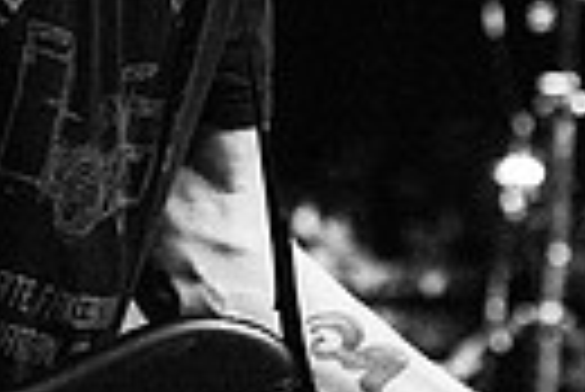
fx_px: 5092
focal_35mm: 313
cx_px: 338
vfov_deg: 4.4
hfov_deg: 6.6
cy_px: -110
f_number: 3.2
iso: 3200
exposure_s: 1/125
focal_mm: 70
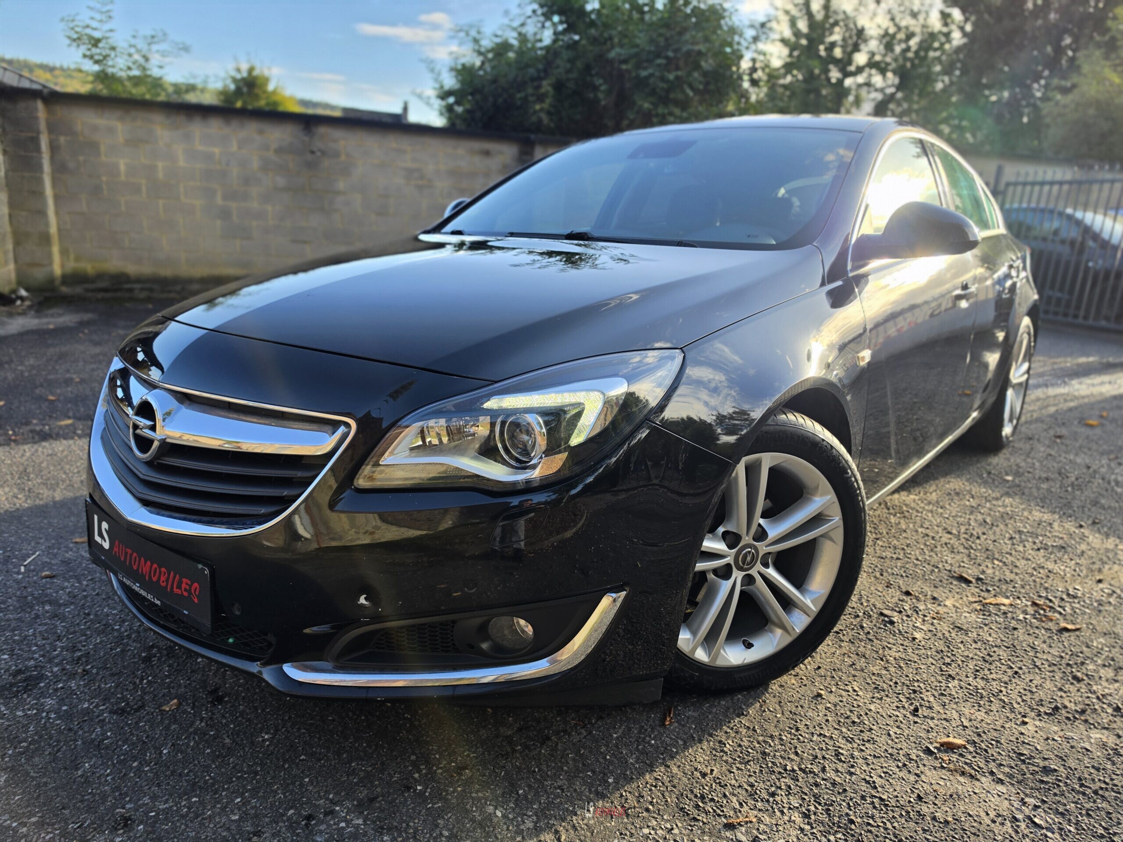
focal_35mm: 23
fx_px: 746
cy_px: 421
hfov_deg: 73.9
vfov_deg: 58.9
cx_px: 562
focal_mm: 6.5
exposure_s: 1/1920
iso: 64
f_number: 1.4
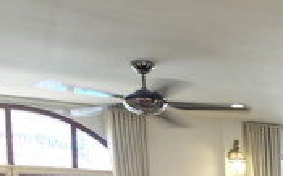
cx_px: 474
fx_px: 647
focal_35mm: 84
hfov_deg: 19.8
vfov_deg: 14.0
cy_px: 304
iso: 400
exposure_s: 1/56
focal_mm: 16
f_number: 3.5
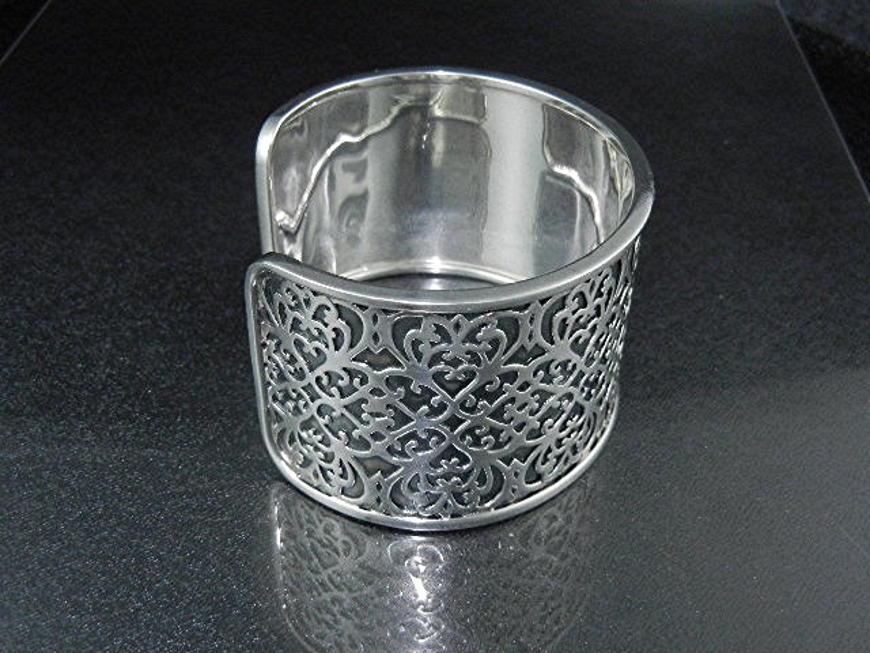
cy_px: 326
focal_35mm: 45
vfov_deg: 32.2
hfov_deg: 42.1
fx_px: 1131
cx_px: 435
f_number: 7.6
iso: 800
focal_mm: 8.1
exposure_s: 1/30
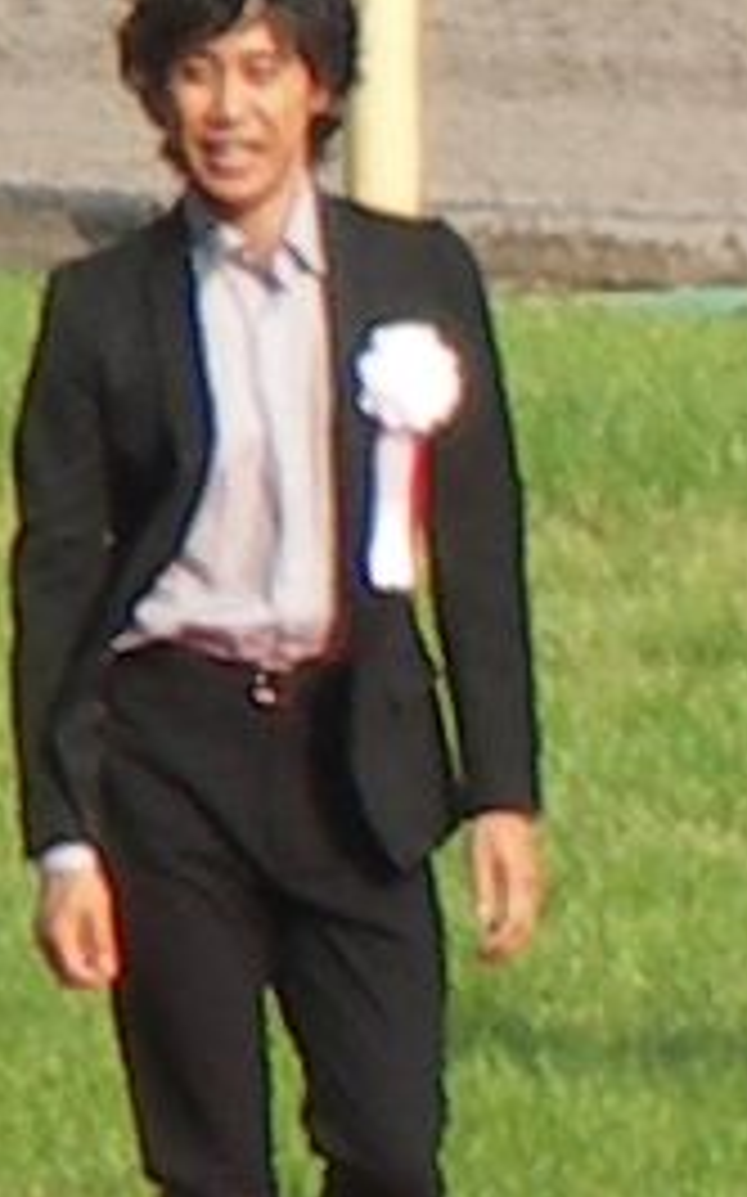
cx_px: 288
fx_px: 10369
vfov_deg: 6.6
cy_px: 765
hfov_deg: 4.1
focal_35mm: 318
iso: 50
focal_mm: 50.1
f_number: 3.5
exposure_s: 1/400
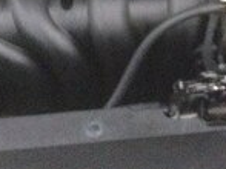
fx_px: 848
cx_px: 238
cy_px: -165
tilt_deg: -45.9
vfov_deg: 10.5
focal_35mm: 130
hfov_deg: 14.9
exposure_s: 1/33
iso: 320
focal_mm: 4.15
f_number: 2.2
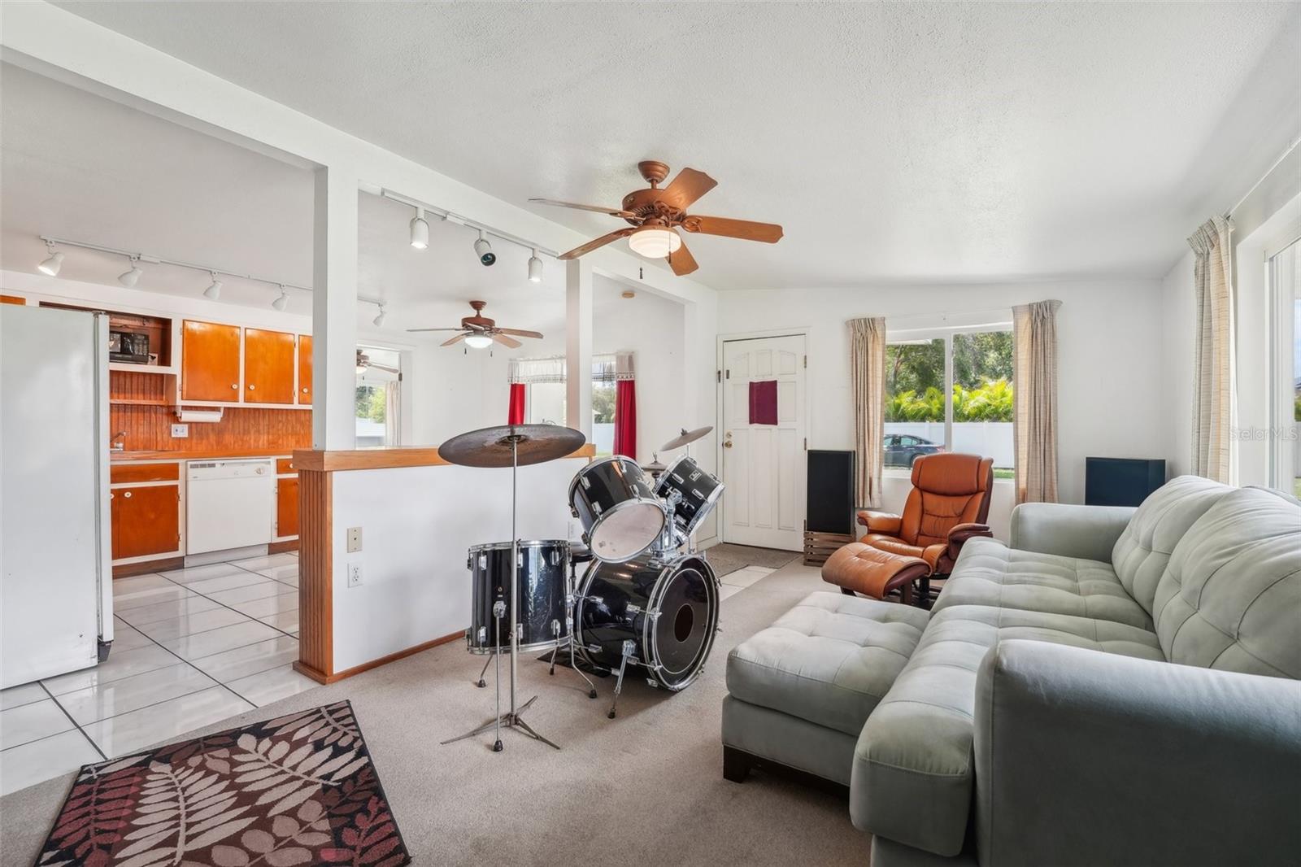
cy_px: 434
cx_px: 650
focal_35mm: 14
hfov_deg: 104.3
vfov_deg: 81.2
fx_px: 506
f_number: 8
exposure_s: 1/15
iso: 200
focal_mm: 14
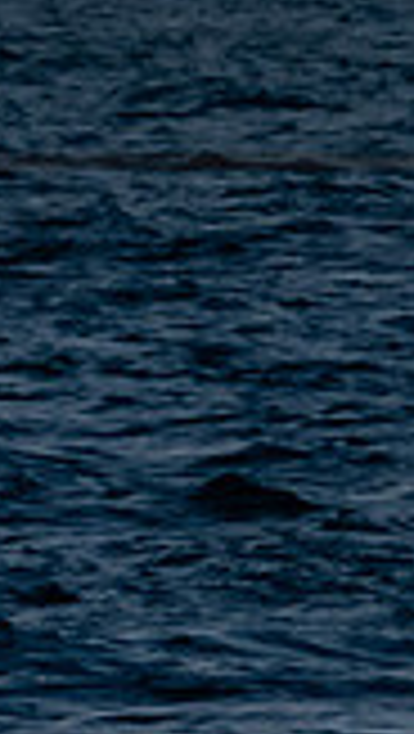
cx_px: -1165
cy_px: -499
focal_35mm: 2076
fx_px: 40410
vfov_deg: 1.0
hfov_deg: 0.6
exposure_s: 1/1600
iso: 400
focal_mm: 200
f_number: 9
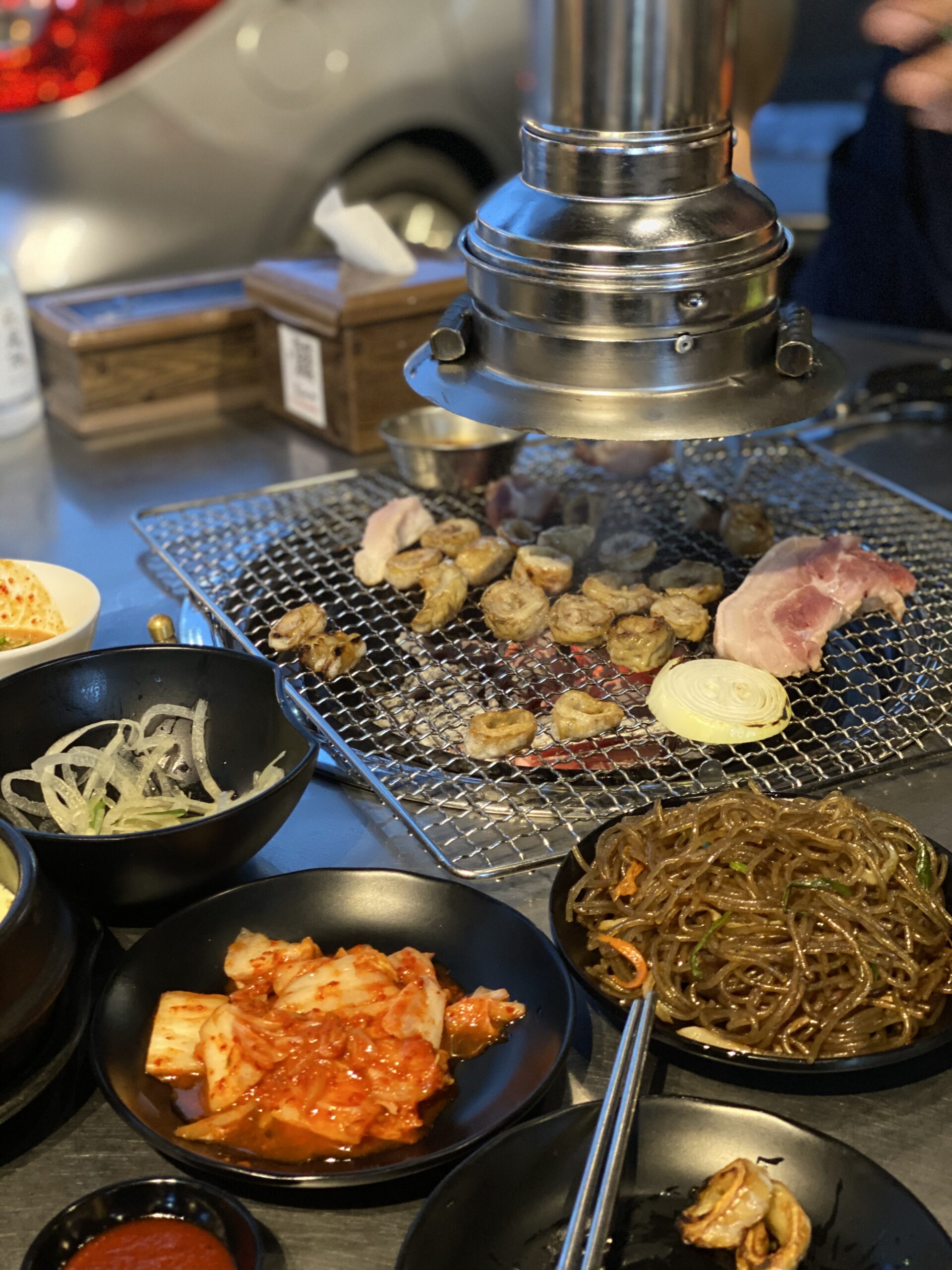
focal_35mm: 52
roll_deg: +0.9
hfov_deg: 28.0
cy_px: 635
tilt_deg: -26.5
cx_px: 476
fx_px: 1907
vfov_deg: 36.8
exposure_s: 1/20
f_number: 2
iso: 400
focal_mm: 6
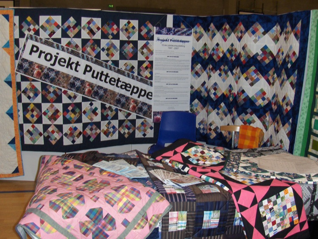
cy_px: 120
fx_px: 377
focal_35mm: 41
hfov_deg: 45.7
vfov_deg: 35.2
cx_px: 159
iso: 100
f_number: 3.5
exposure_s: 1/60
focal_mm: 6.5
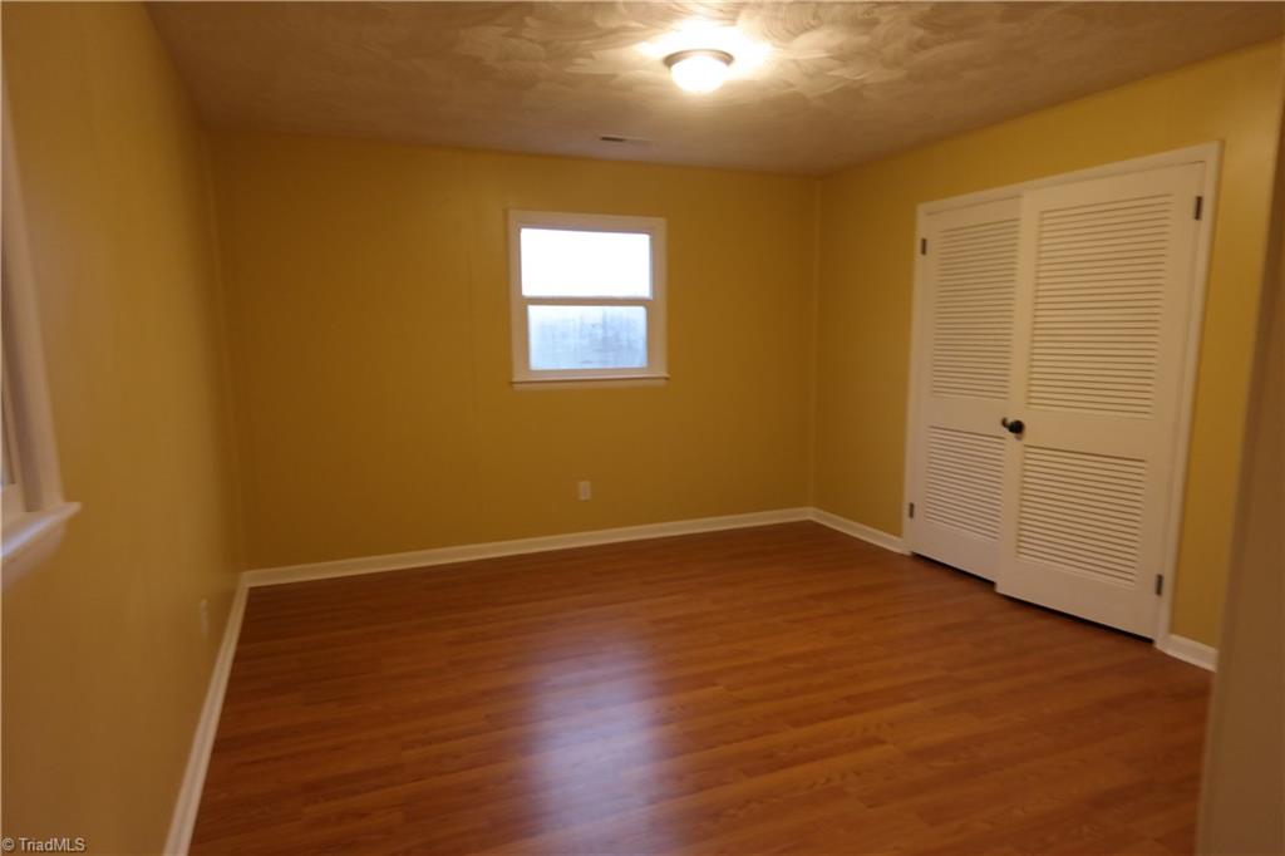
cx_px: 642
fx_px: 749
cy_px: 428
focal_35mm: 21
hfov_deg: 81.2
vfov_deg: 59.5
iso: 800
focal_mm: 14
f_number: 4
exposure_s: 1/15
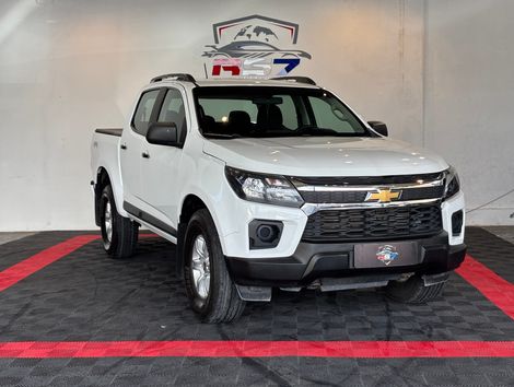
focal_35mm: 52
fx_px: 773
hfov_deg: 36.8
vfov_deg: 28.1
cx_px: 257
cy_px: 194
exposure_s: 1/343
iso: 32
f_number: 1.6
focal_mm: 5.96
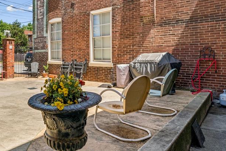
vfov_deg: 46.7
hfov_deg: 60.9
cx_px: 46
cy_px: 63
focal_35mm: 28
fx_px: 174
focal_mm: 16.4
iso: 100
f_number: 22
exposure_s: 1/20
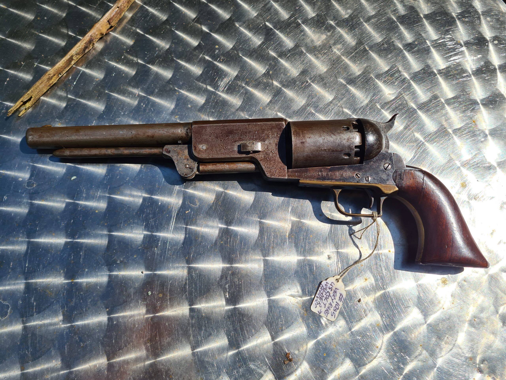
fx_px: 380
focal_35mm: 26
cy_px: 190
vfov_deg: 53.1
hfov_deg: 67.3
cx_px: 253
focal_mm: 5.4
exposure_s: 1/3816
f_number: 1.8
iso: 50
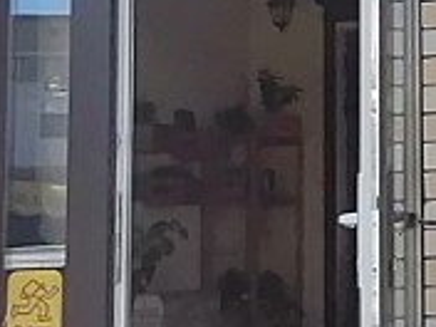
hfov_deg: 13.7
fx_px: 1625
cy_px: 2
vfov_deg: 11.4
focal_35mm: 129
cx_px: 769
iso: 50
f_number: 2.4
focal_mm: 1.78
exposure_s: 1/714
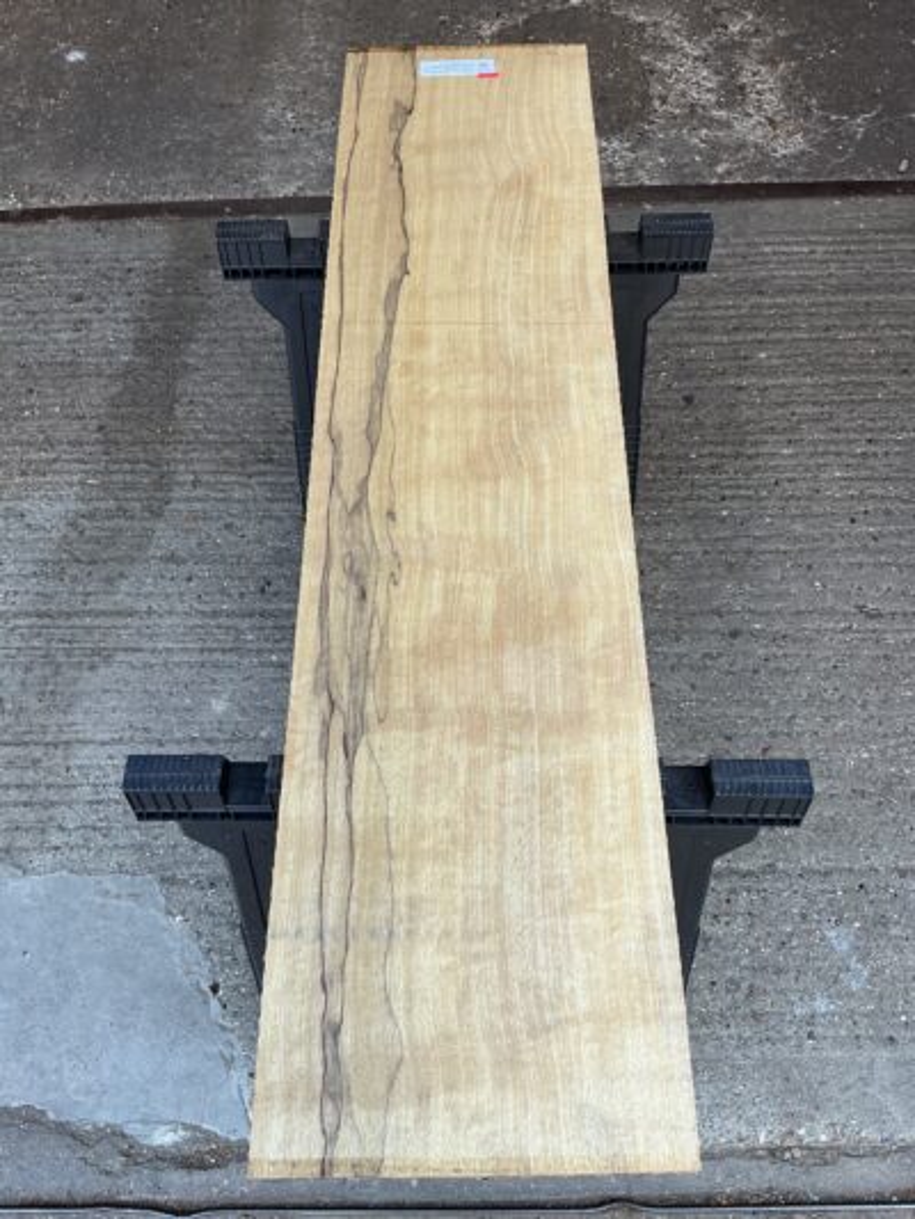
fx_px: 1022
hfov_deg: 48.2
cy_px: 610
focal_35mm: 29
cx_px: 458
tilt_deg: -61.2
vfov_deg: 61.6
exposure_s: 1/120
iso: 20
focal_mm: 3
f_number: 1.8
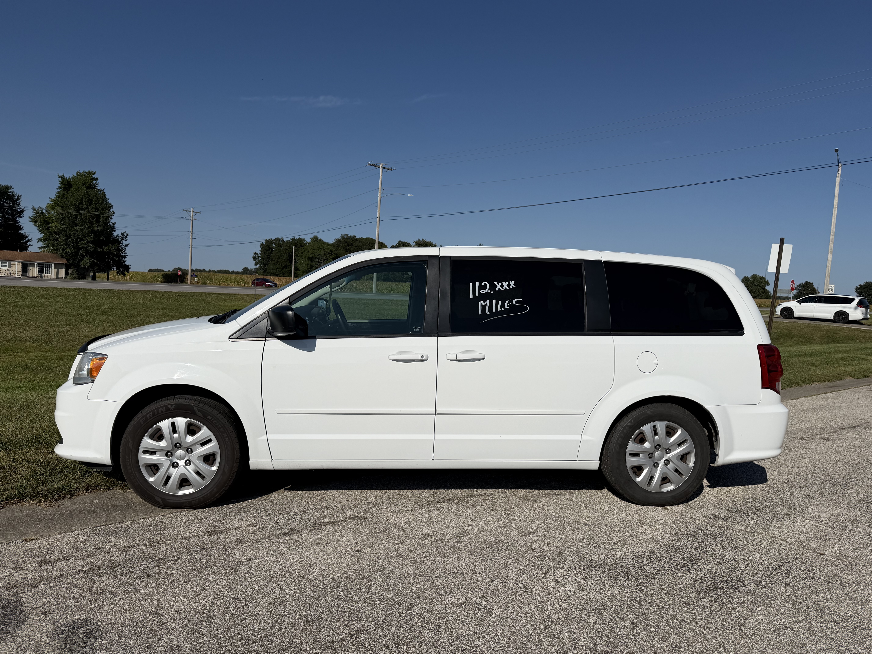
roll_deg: -1.3
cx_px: 436
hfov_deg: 71.6
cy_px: 327
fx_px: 605
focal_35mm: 24
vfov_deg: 56.8
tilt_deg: -3.2
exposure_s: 1/14286
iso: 80
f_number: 1.78
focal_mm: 6.76
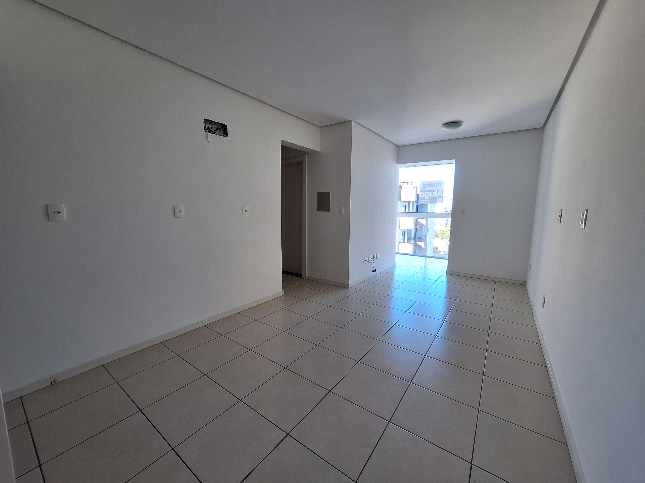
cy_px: 242
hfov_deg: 106.2
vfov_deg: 89.9
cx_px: 322
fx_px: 242
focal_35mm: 13
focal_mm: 1.74
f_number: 2.2
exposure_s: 1/60
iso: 50
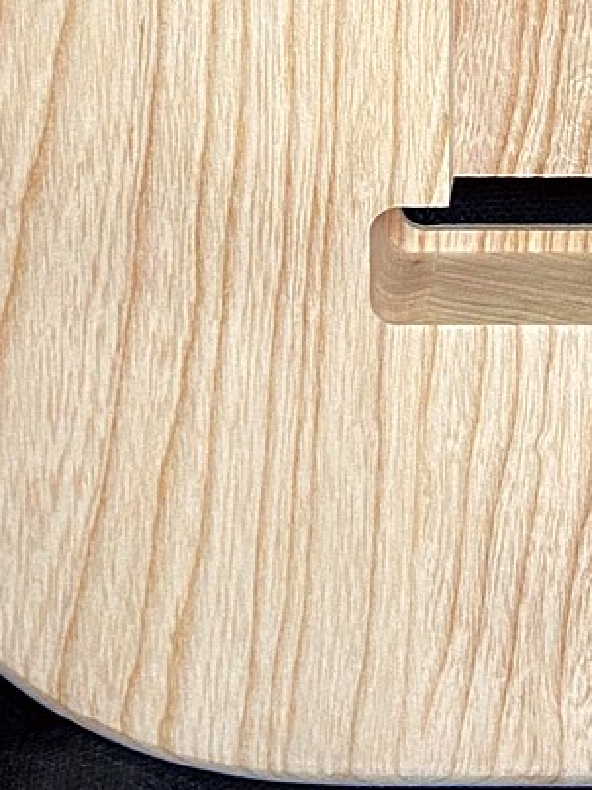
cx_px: 596
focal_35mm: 91
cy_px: -221
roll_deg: +1.4
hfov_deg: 15.9
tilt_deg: -9.1
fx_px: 2076
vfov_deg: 19.9
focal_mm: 4.25
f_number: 1.8
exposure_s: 1/60
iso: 160
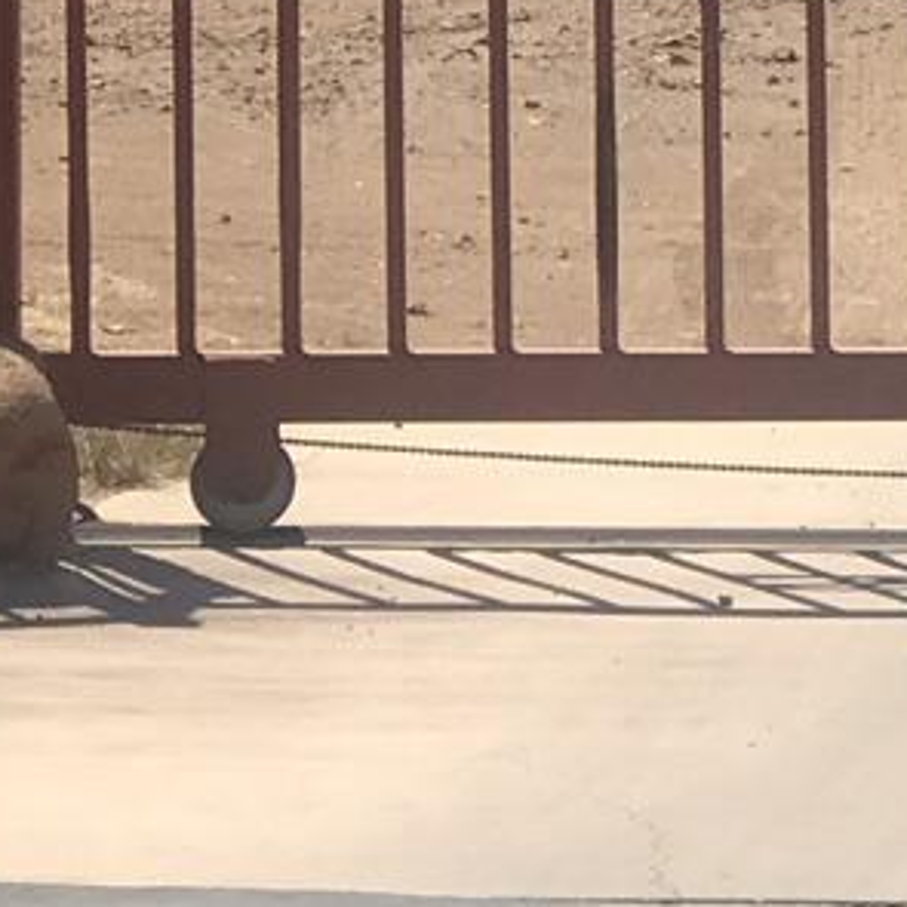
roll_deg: +0.6
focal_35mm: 350
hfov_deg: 5.0
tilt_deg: +0.1
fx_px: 10375
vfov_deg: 5.0
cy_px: -384
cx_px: 1436
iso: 20
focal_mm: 6.6
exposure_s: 1/1030
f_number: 2.8
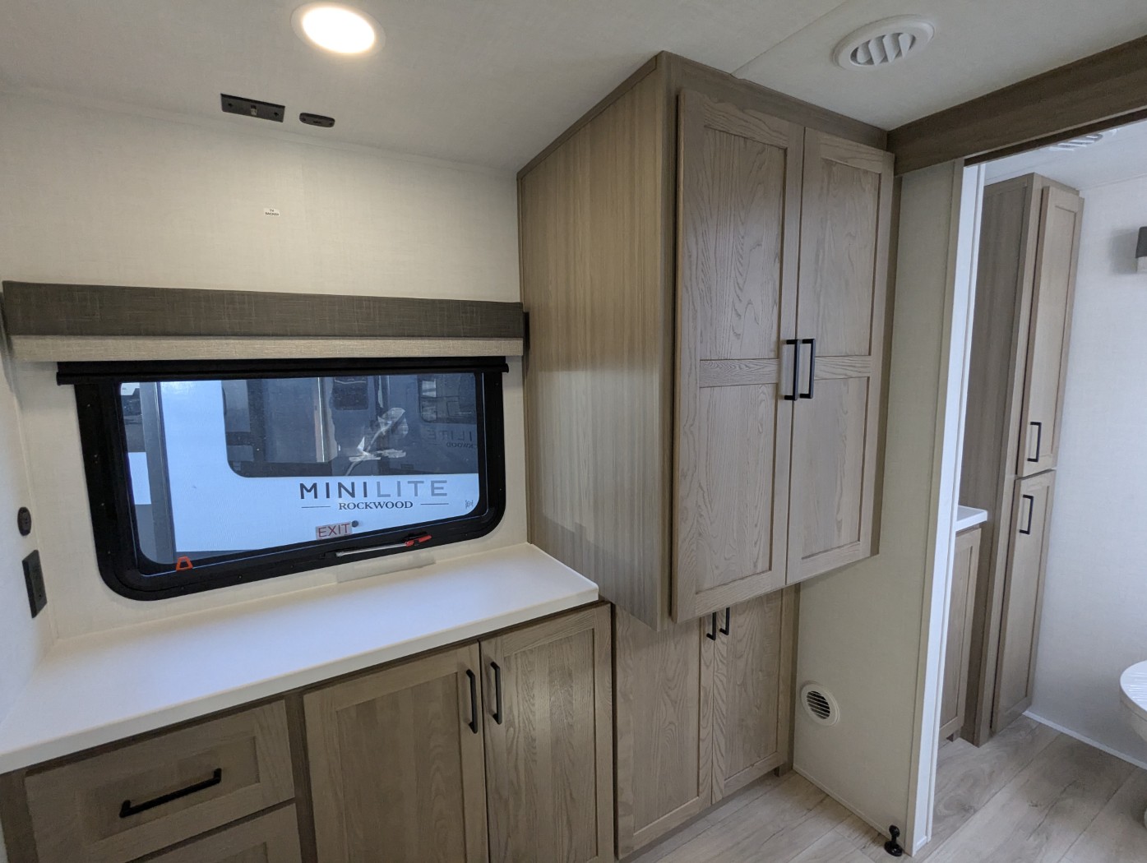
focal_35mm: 16
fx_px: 531
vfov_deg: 78.2
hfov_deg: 94.4
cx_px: 574
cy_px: 432
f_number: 2.2
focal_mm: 2.35
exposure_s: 1/200
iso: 305
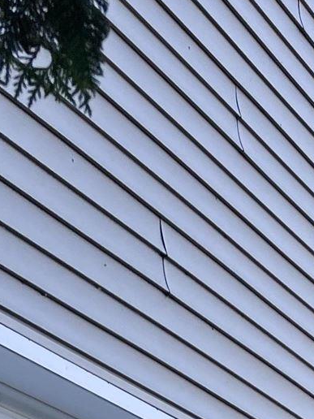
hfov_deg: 12.4
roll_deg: +2.7
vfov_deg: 13.7
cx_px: 412
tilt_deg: -1.7
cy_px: 907
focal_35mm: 116
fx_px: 1403
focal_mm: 5.7
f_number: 1.5
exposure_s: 1/866
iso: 50
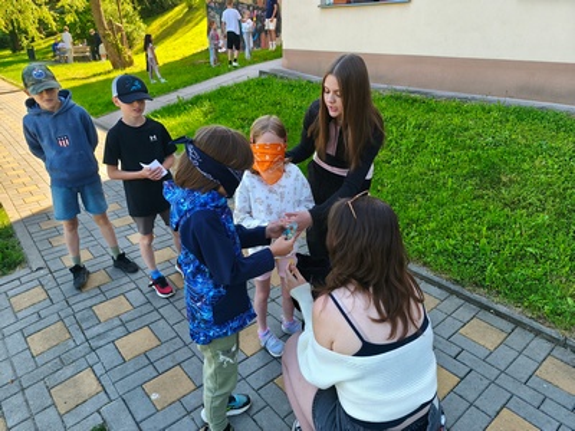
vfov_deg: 58.9
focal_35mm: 23
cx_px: 288
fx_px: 382
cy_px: 216
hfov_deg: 73.9
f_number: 1.65
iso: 125
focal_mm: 6.14
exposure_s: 1/99.9
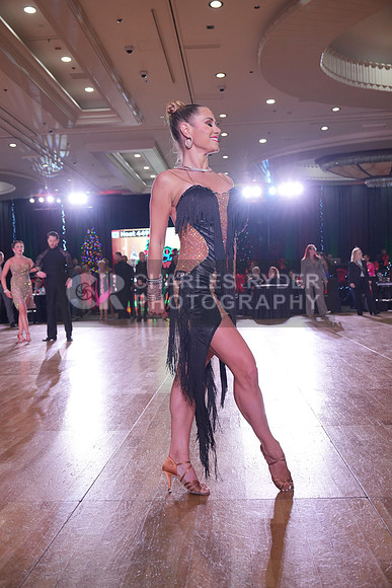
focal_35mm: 34
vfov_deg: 55.8
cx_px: 196
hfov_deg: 38.9
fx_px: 555
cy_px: 294
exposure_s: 1/500
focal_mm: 34
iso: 1600
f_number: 4
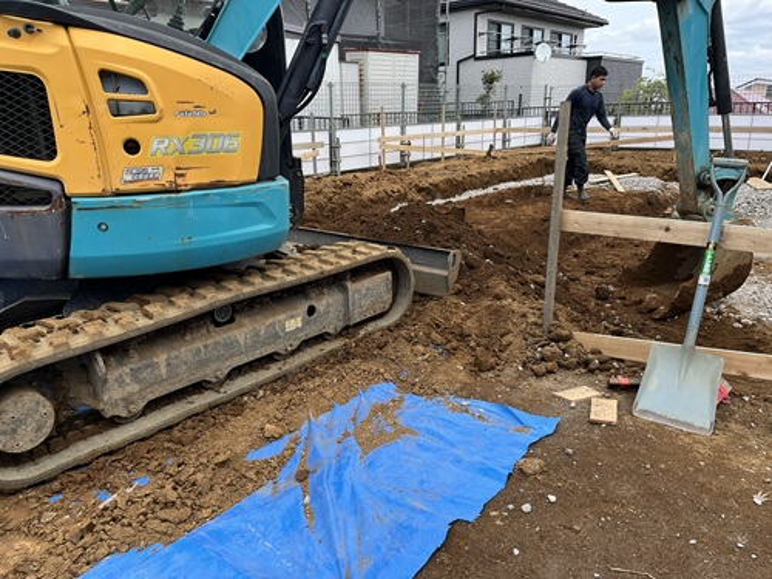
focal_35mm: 26
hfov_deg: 67.3
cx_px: 386
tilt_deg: -14.7
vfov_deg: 53.1
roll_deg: +1.5
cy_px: 290
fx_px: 580
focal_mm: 5.1
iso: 50
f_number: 1.6
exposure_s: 1/951
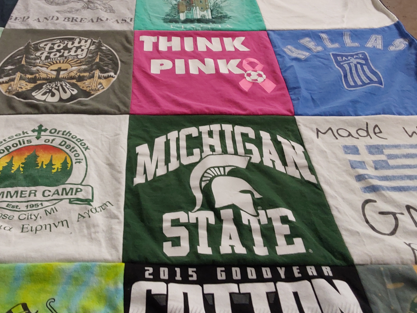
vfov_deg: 37.5
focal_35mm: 38
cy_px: 119
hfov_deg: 48.4
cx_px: 153
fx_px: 458
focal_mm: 2.91
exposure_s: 1/60
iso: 100
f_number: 1.9
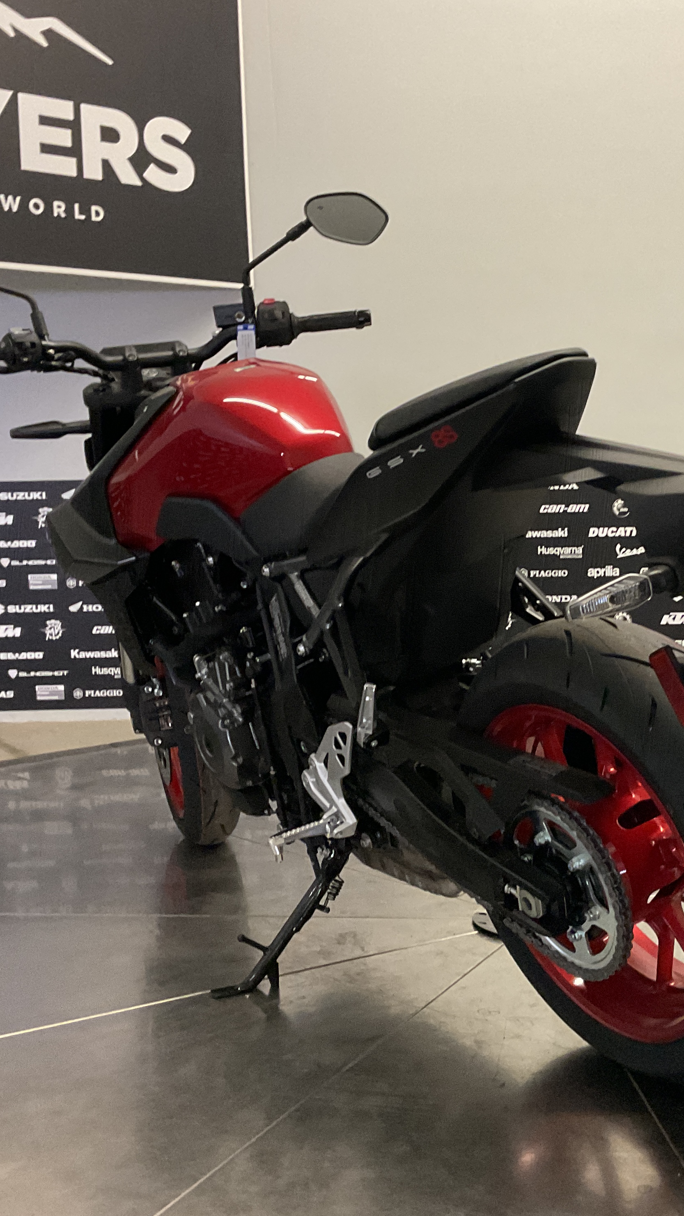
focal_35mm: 43
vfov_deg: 47.4
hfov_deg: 27.4
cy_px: 612
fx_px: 1387
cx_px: 503
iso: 250
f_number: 1.8
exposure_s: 1/60
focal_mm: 3
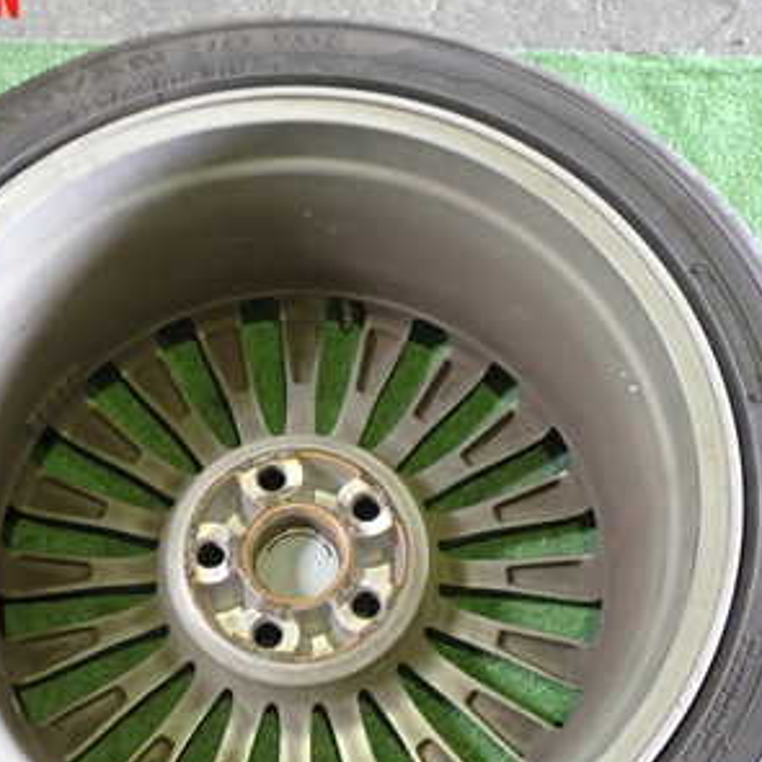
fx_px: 1345
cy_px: 550
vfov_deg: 31.2
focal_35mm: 54
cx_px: 325
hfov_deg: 31.6
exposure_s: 1/30
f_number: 2.3
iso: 640
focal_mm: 5.4
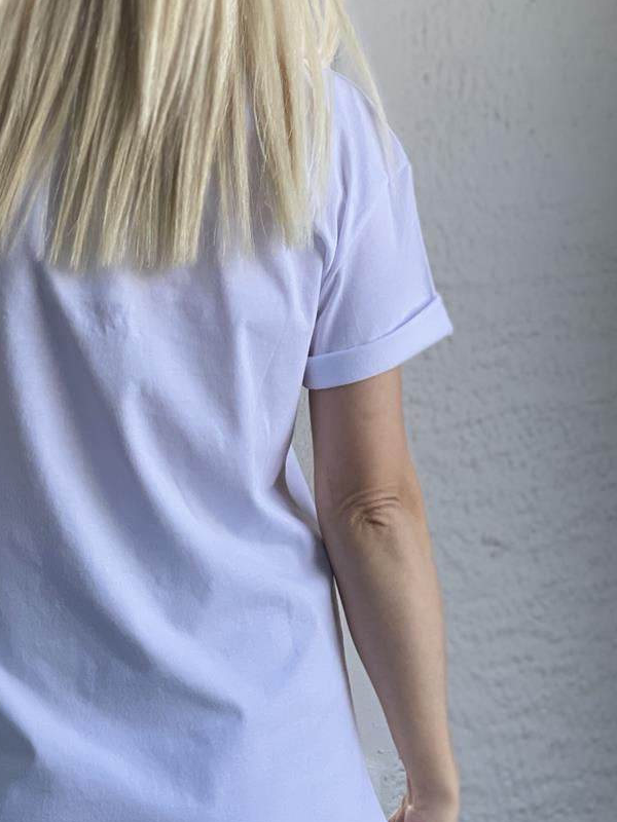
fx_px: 3042
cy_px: 393
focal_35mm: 128
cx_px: 50
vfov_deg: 15.4
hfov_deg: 11.5
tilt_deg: -0.5
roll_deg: -0.8
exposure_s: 1/121
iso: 80
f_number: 2.2
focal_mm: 7.5
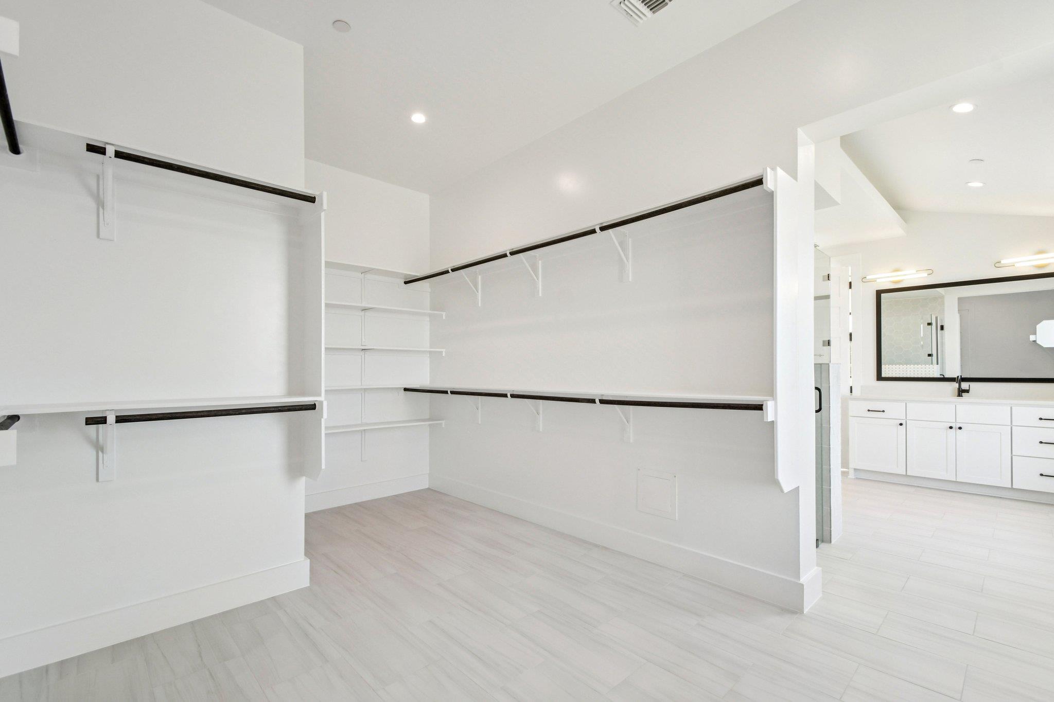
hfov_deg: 100.4
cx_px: 527
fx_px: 439
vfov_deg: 77.3
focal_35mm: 15
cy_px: 351
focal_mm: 10
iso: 400
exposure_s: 1/50
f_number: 8
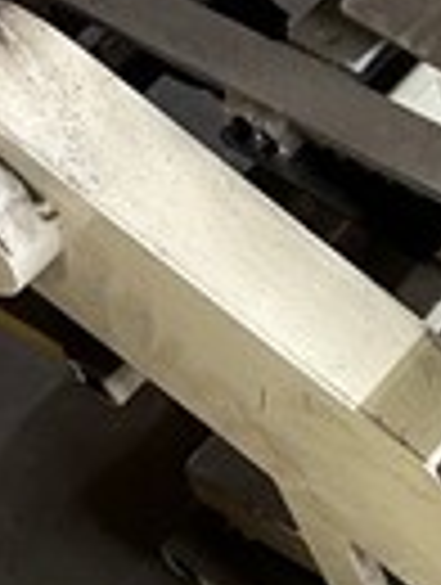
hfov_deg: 11.4
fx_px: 2032
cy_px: 270
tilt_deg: -53.4
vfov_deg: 16.4
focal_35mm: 120
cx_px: 824
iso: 400
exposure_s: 1/60
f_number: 1.6
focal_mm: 5.1
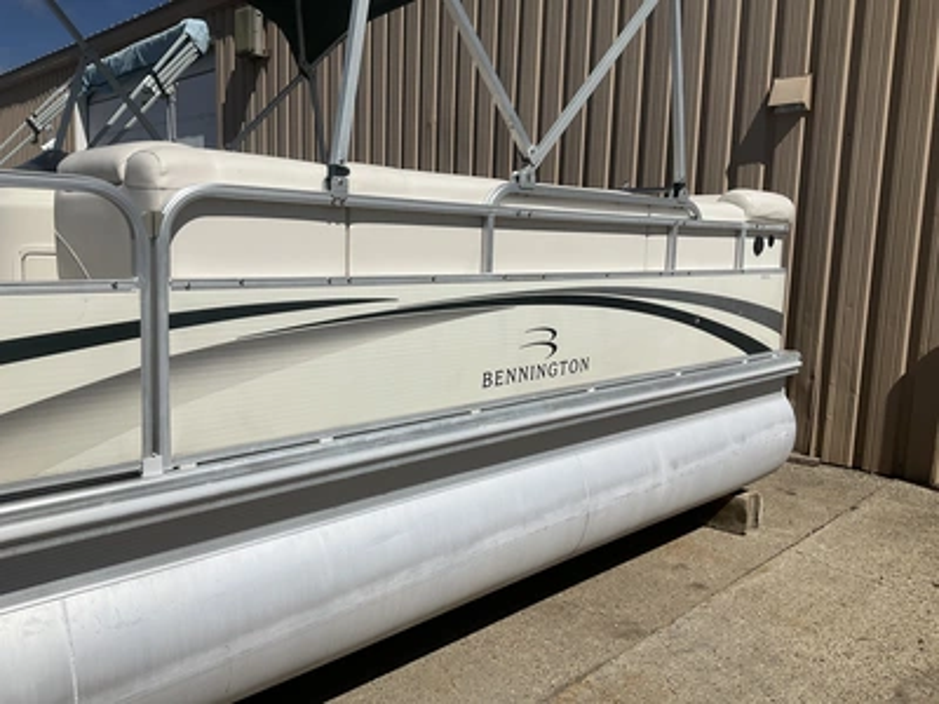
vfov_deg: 48.2
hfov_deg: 61.7
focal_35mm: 29
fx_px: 787
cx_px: 470
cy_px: 352
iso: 25
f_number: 1.8
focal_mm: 3
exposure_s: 1/5814
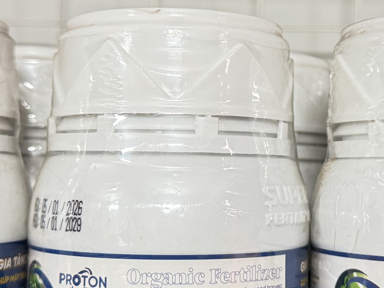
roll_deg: -1.6
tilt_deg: +2.2
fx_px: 788
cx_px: 236
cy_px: 117
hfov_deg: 27.3
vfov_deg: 20.7
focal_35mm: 71
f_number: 1.78
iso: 320
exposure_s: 1/60
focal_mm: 6.76
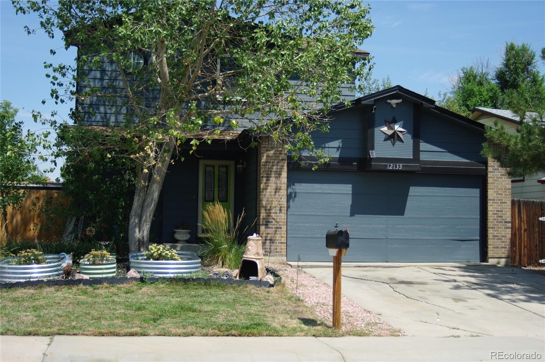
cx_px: 272
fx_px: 635
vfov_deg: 31.8
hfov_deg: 46.4
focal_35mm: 42
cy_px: 181
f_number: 3.5
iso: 100
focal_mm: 28
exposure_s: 1/750
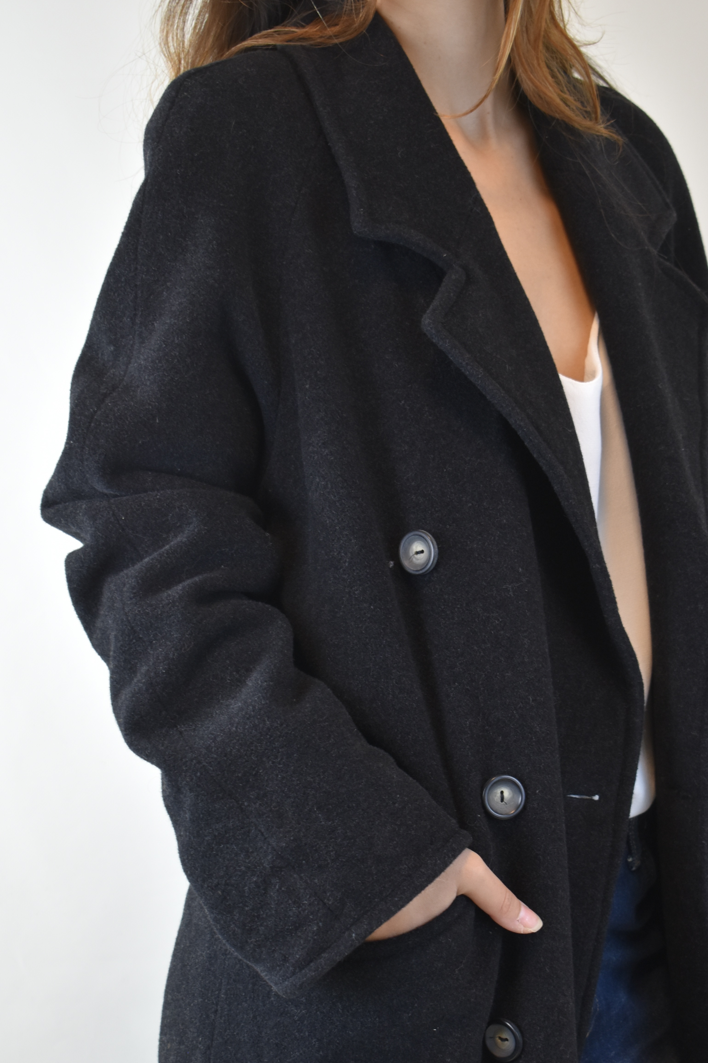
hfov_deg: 18.4
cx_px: 412
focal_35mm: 74
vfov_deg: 27.3
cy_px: 654
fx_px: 2183
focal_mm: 38
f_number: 4.8
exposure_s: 1/60
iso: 450
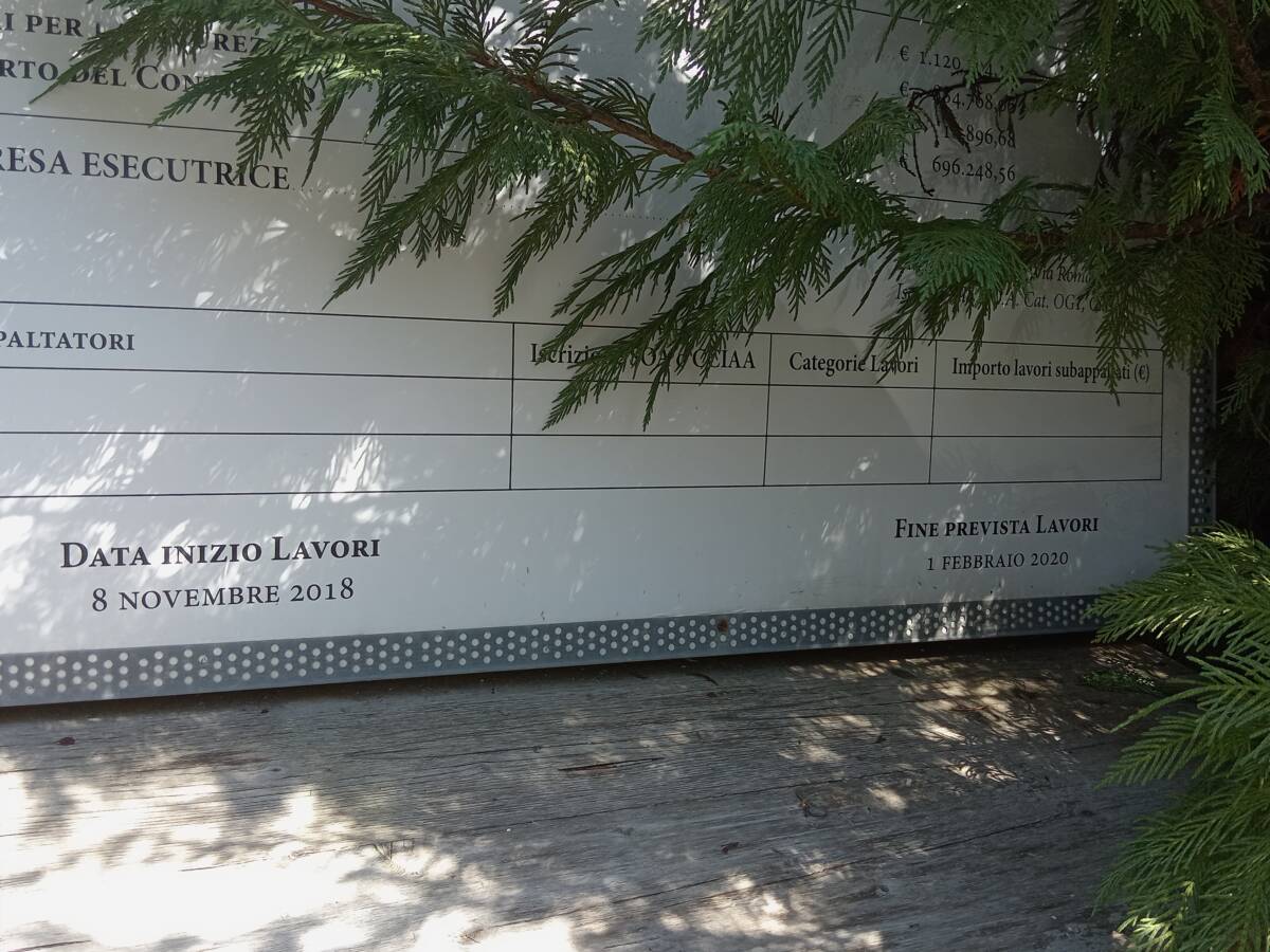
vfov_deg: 40.7
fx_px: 1284
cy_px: 476
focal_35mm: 35
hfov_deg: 52.6
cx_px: 635
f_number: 1.8
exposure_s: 1/325
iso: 100
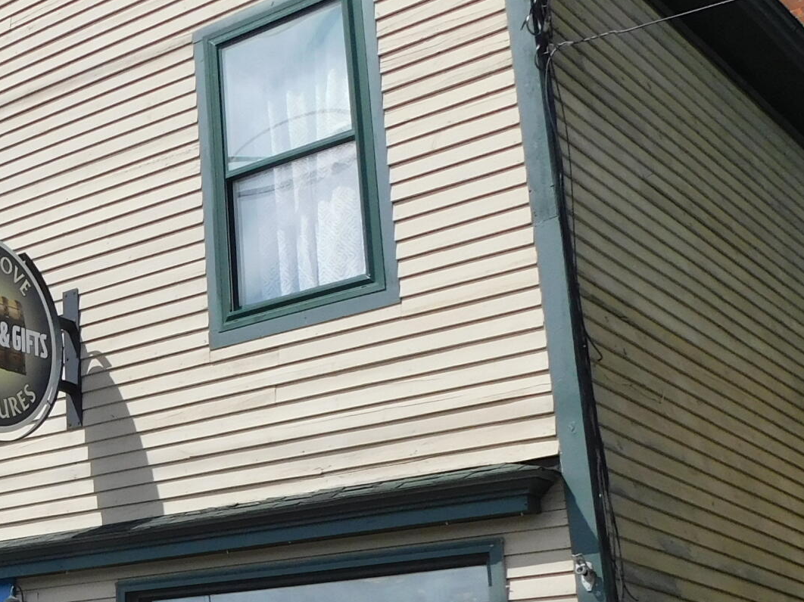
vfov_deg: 22.3
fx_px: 1509
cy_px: 460
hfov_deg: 25.8
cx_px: -224
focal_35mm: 65
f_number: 6
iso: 125
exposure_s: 1/640
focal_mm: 4
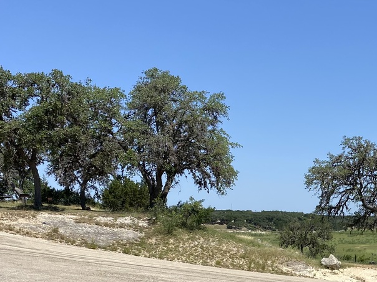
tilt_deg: -4.7
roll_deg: -0.6
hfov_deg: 28.7
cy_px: 275
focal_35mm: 62
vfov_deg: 22.8
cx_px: 399
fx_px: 675
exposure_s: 1/3497
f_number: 1.8
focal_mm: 4.25
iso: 32
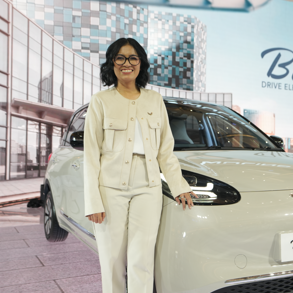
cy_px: 148
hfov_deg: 37.3
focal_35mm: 45
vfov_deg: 37.6
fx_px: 431
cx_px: 188
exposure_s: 1/125
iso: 640
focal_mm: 35
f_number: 4
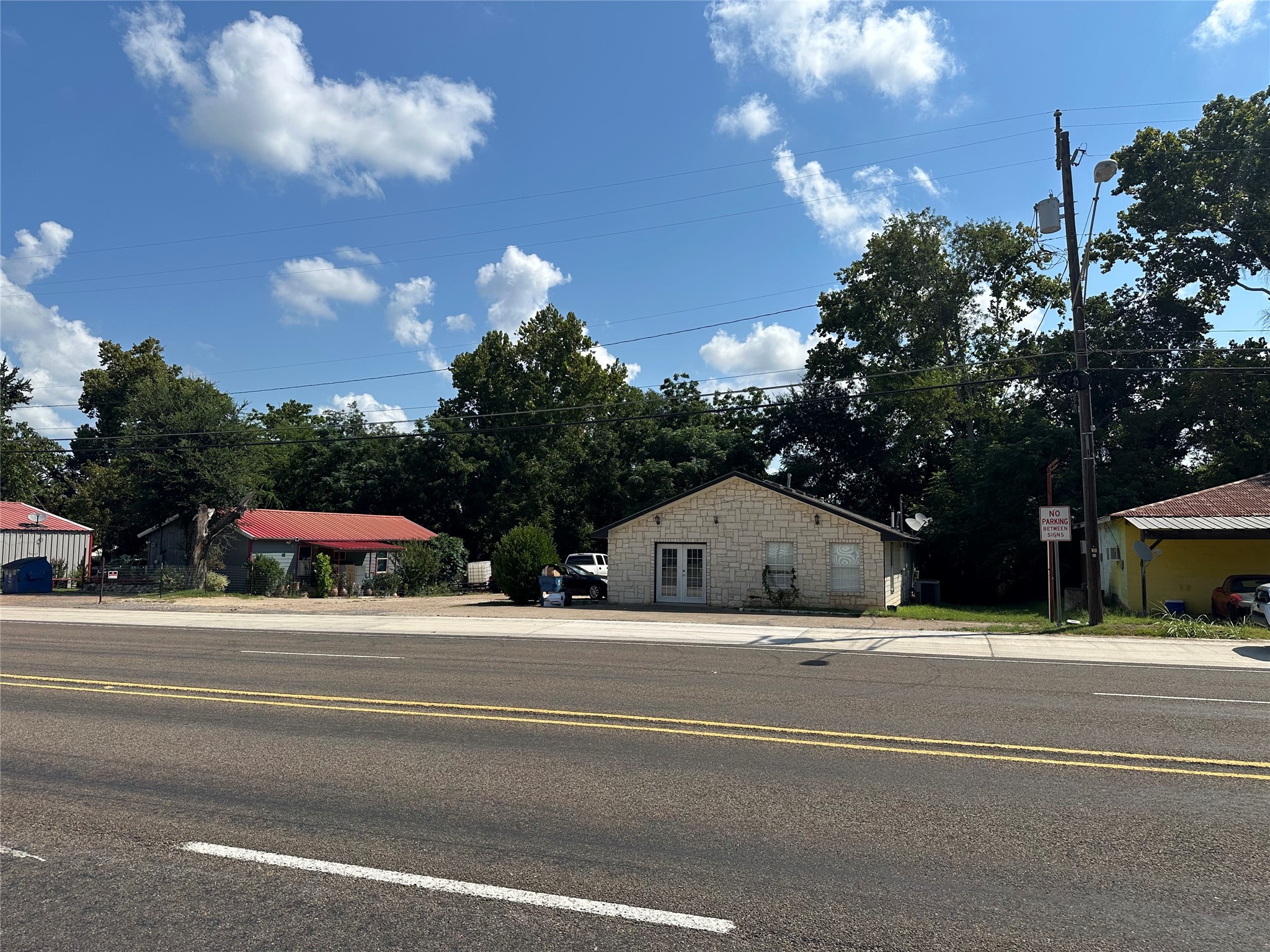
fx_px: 881
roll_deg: -1.1
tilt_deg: +4.3
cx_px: 635
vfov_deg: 56.8
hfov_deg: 71.6
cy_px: 476
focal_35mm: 24
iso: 80
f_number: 1.78
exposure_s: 1/6211
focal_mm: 6.86
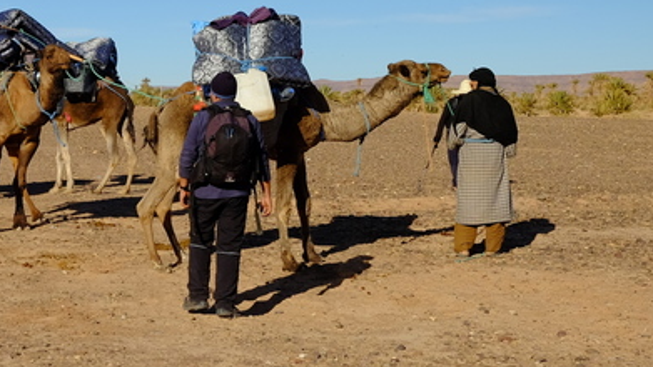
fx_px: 1299
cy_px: 221
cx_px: 17
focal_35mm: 75
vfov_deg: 16.1
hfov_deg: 26.8
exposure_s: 1/550
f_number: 8
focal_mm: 23
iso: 400
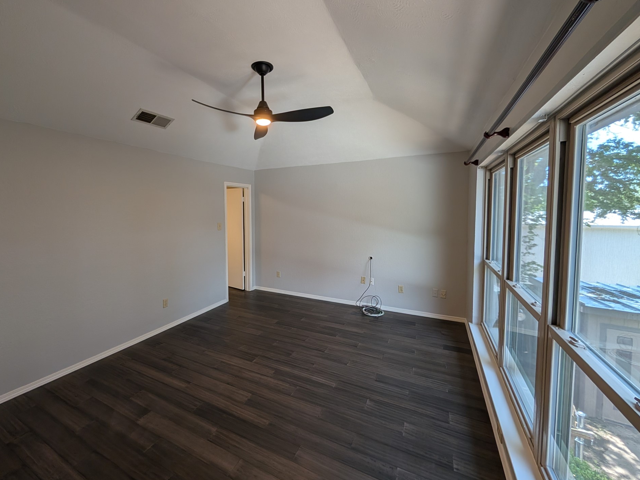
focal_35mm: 13
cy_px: 222
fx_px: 240
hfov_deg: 106.0
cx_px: 301
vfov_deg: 89.7
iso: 60
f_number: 1.7
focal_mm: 2.02
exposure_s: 1/120
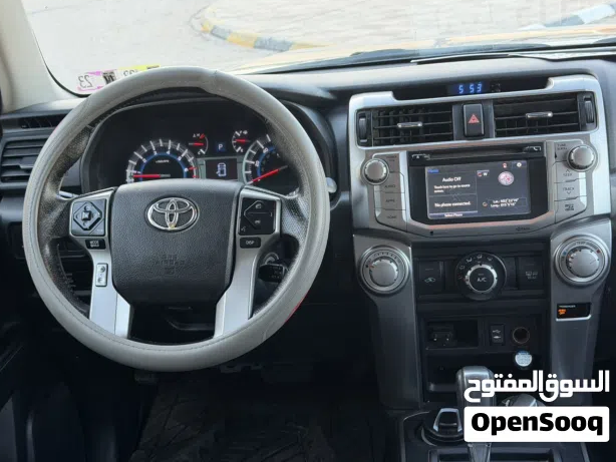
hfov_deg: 38.2
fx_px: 890
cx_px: 313
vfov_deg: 29.1
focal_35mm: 50
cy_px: 225
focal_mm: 6.76
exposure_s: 1/112
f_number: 1.78
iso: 160
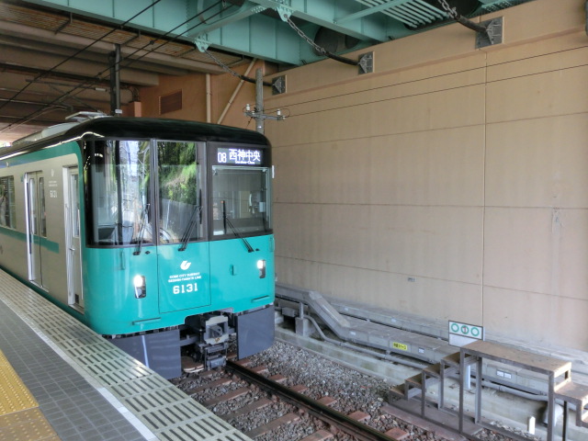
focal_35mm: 28
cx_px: 294
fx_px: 476
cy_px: 220
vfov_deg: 49.7
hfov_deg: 63.4
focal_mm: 5
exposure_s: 1/125
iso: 250
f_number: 3
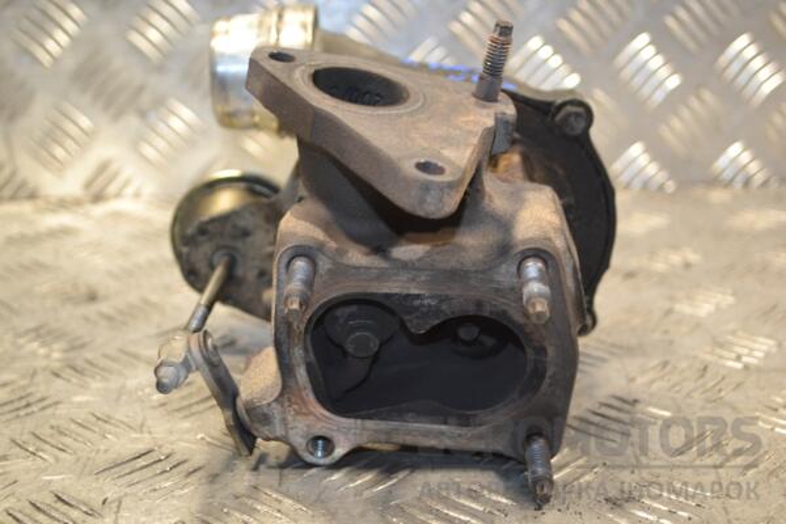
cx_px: 393
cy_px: 262
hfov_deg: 35.1
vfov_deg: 23.8
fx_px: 1244
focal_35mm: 57
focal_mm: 38
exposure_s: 1/60
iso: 560
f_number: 5
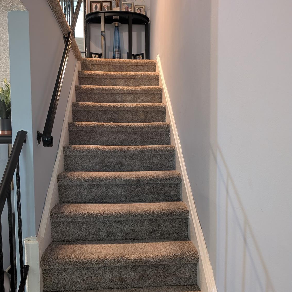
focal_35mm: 29
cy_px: 173
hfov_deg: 55.6
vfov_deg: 55.3
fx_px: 277
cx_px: 144
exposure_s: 1/24
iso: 491
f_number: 1.68
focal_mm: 6.9
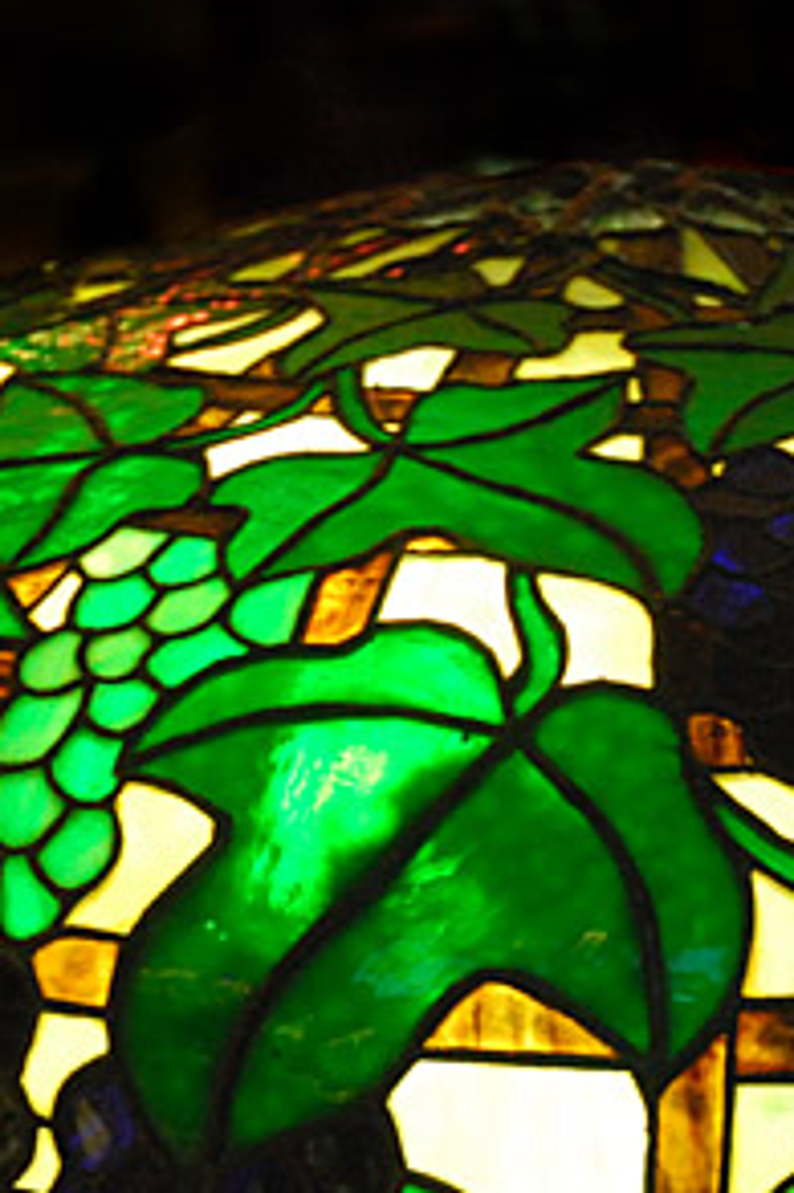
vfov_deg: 19.5
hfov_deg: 13.1
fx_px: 3451
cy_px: 886
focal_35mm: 104
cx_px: 501
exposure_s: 1/40
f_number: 4
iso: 1600
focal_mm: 29
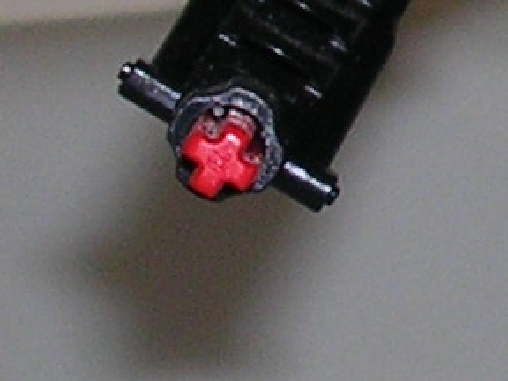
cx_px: 945
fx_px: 3962
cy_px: -5
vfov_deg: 5.5
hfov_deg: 7.1
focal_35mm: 270
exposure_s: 1/60.1
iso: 50
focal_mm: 5.8
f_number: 2.8
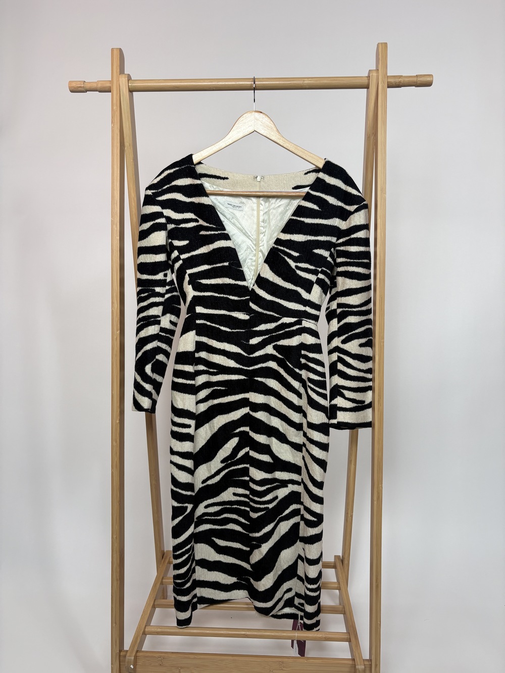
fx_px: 506
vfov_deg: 67.3
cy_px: 336
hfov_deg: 53.1
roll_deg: -0.4
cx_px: 252
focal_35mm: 26
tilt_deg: -8.6
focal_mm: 5.96
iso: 40
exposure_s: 1/120
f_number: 1.6
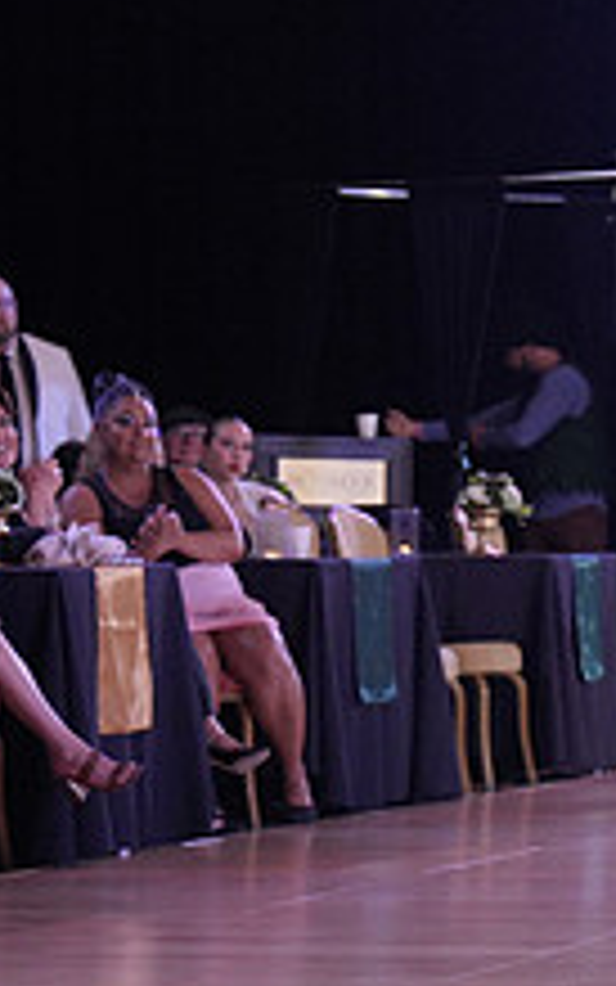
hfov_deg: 6.7
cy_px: 403
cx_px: 1250
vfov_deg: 11.1
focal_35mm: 189
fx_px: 5073
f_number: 4
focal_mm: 70
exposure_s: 1/500
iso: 2000
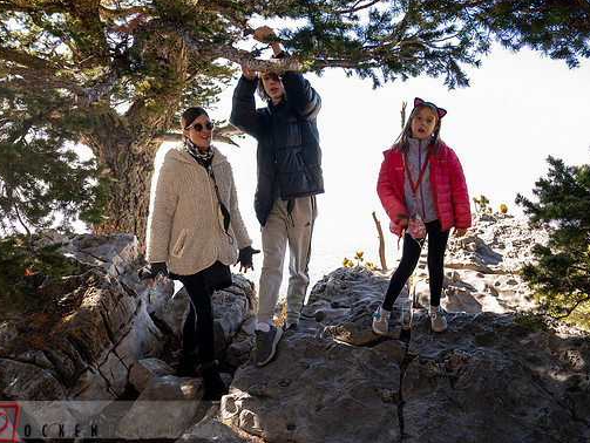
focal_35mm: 31
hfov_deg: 58.3
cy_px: 220
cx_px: 308
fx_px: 529
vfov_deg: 45.5
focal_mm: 28
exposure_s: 1/80
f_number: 5.6
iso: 200
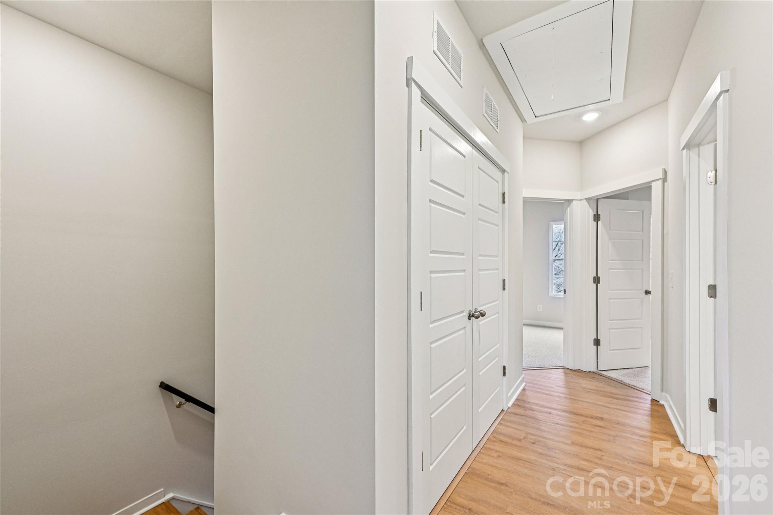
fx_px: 322
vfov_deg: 77.3
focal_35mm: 15
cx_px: 386
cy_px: 258
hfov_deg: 100.4
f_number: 8
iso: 360
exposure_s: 1/15
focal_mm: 15
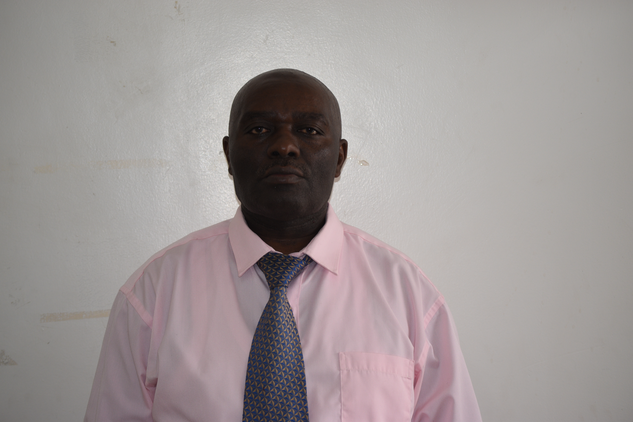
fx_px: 1714
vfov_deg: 14.0
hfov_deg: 20.9
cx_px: 316
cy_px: 211
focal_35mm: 98
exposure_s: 1/100
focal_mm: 65
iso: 220
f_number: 4.5
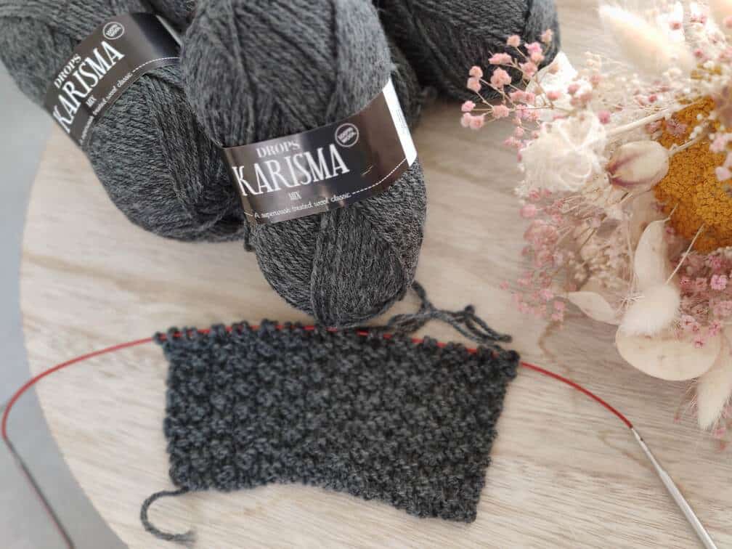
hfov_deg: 45.8
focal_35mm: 41
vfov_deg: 35.1
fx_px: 867
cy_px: 274
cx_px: 366
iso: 482
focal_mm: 8.16
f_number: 2
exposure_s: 1/100
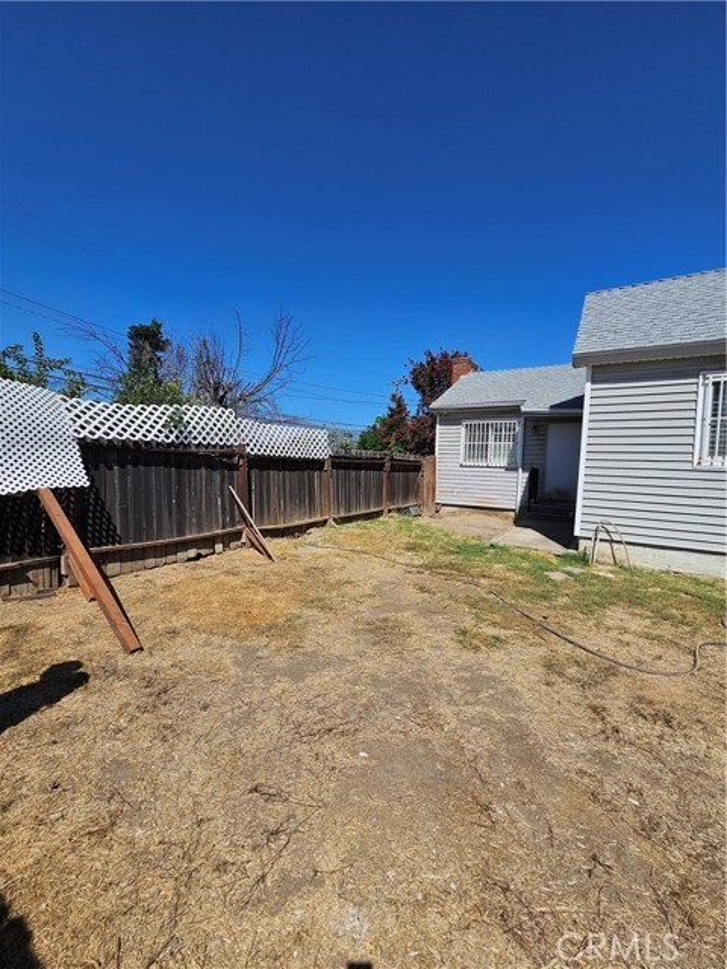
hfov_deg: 89.9
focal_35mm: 13
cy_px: 484
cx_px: 364
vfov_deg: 106.2
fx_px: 364
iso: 50
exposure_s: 1/3628
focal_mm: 2.2
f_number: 2.2
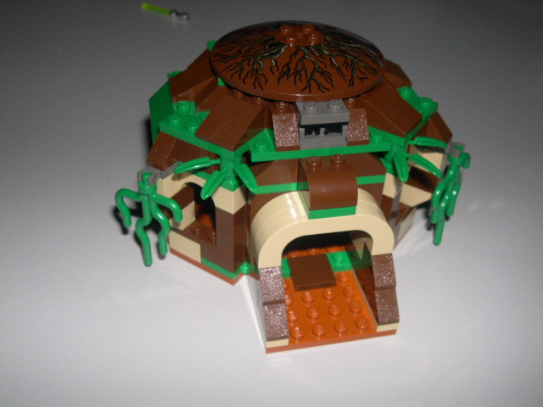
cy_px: 204
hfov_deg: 49.0
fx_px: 596
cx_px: 272
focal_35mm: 38
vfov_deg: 37.7
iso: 100
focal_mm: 8
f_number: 7.6
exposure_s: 1/60
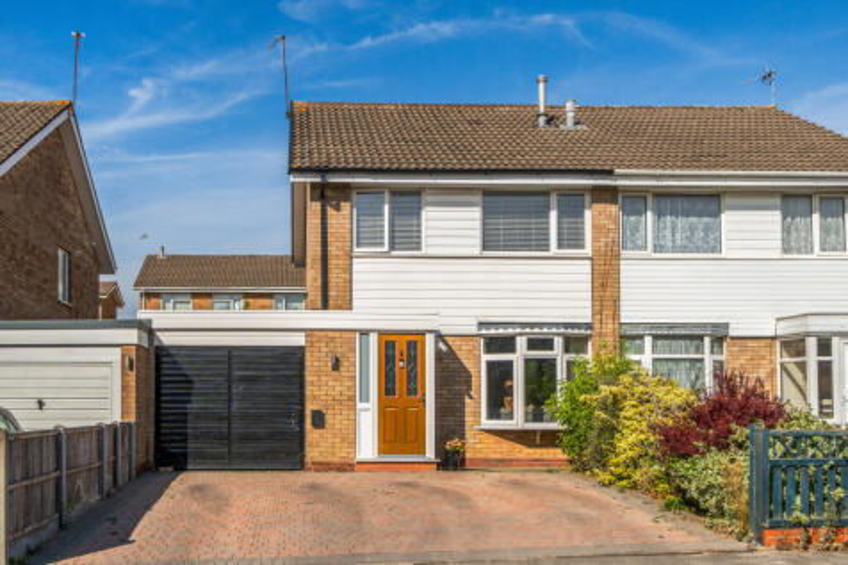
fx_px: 848
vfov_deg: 36.8
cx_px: 424
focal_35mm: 36
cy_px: 282
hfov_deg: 53.1
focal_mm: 24
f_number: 8
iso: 400
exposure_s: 1/3200
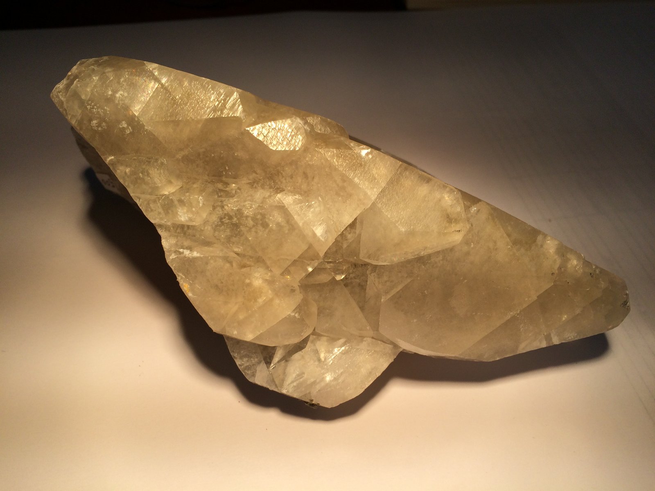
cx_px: 328
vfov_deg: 48.2
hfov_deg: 61.7
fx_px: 549
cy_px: 246
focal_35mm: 29
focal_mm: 4.15
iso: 32
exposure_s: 1/451
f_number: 2.2
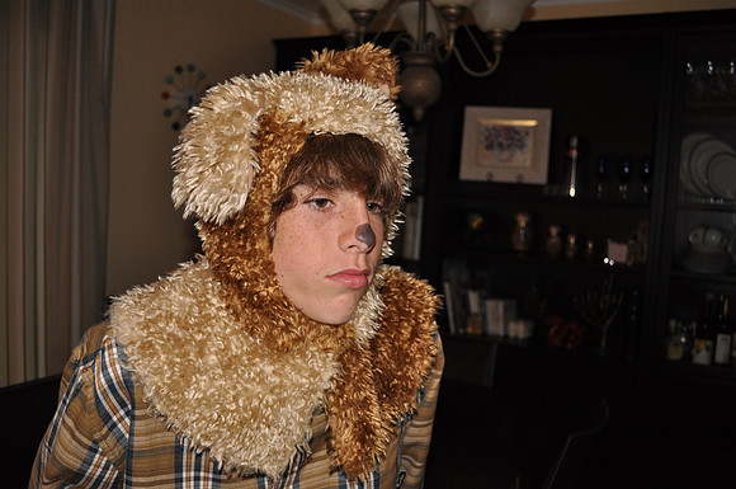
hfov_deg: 53.2
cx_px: 368
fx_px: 735
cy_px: 244
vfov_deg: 36.8
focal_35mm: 36
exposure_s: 1/60
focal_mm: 24
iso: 800
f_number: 4
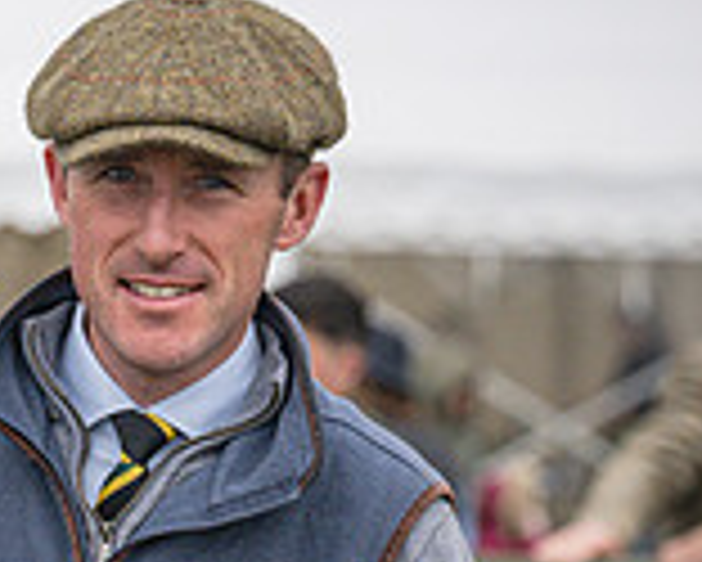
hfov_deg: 4.5
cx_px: -73
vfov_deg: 3.6
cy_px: 706
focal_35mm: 427
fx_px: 8877
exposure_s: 1/6400
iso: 800
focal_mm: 105
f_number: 4.5
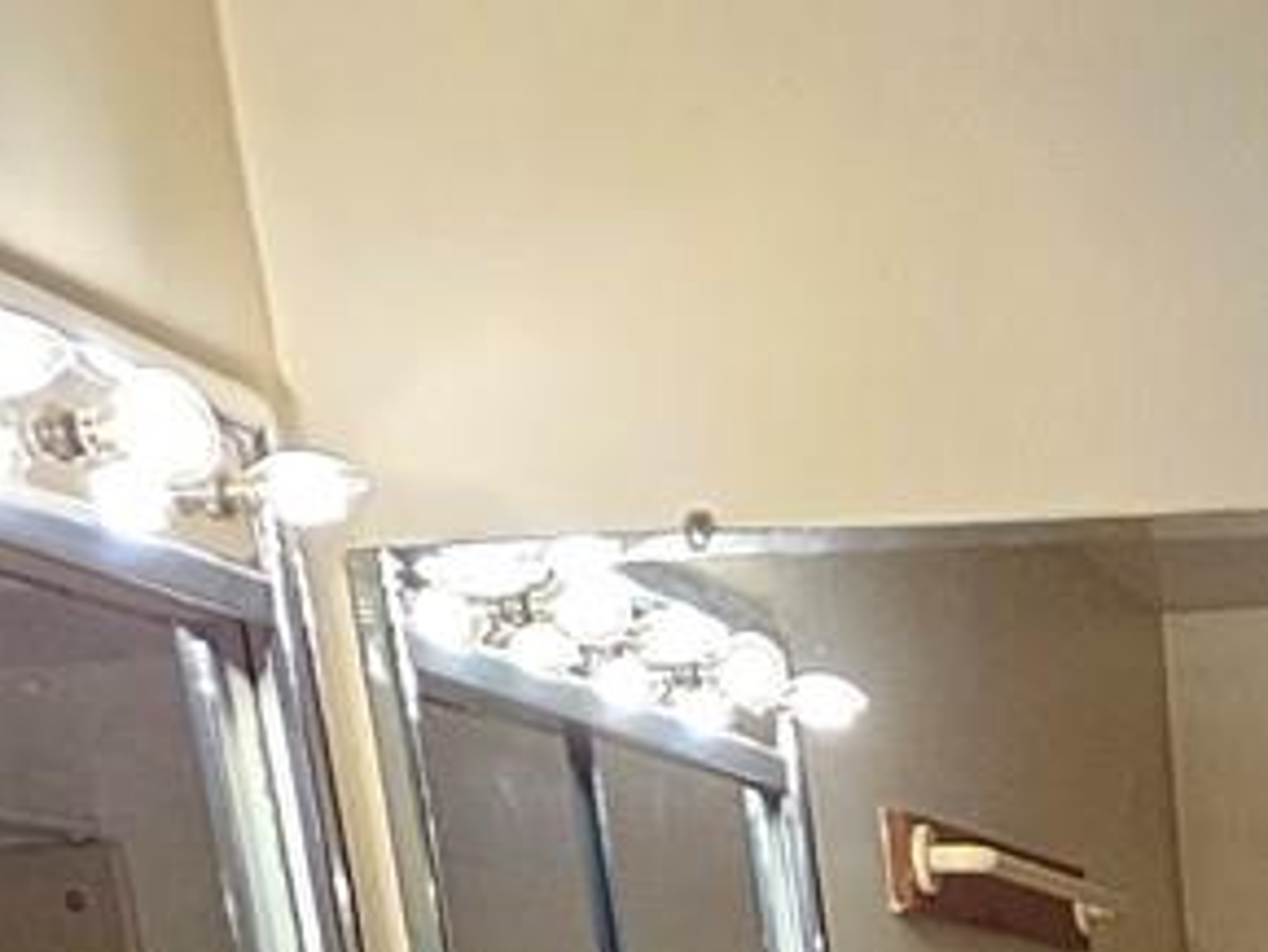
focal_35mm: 72
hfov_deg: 23.6
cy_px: 2351
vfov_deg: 13.8
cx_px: 1680
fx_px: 2638
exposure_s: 1/60
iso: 200
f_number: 2.2
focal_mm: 2.2
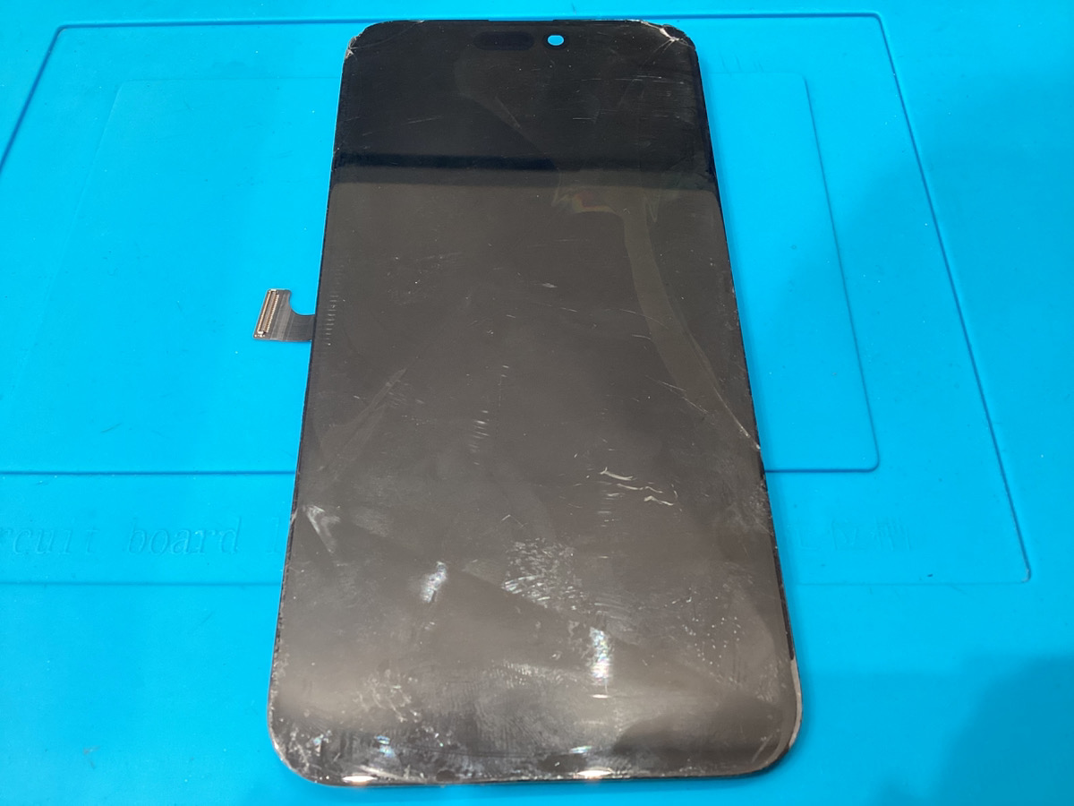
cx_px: 537
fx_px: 962
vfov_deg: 45.4
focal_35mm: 31
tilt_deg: -57.9
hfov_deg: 58.4
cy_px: 403
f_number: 2.4
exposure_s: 1/50
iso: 100
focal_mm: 3.3
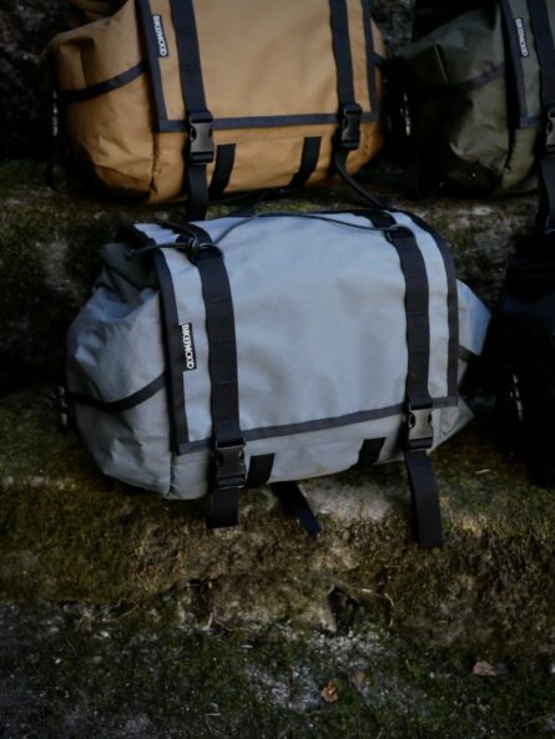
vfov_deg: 46.8
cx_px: 278
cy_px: 370
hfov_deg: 36.0
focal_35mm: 40
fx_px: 855
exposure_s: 1/640
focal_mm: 20
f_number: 5.6
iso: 3200
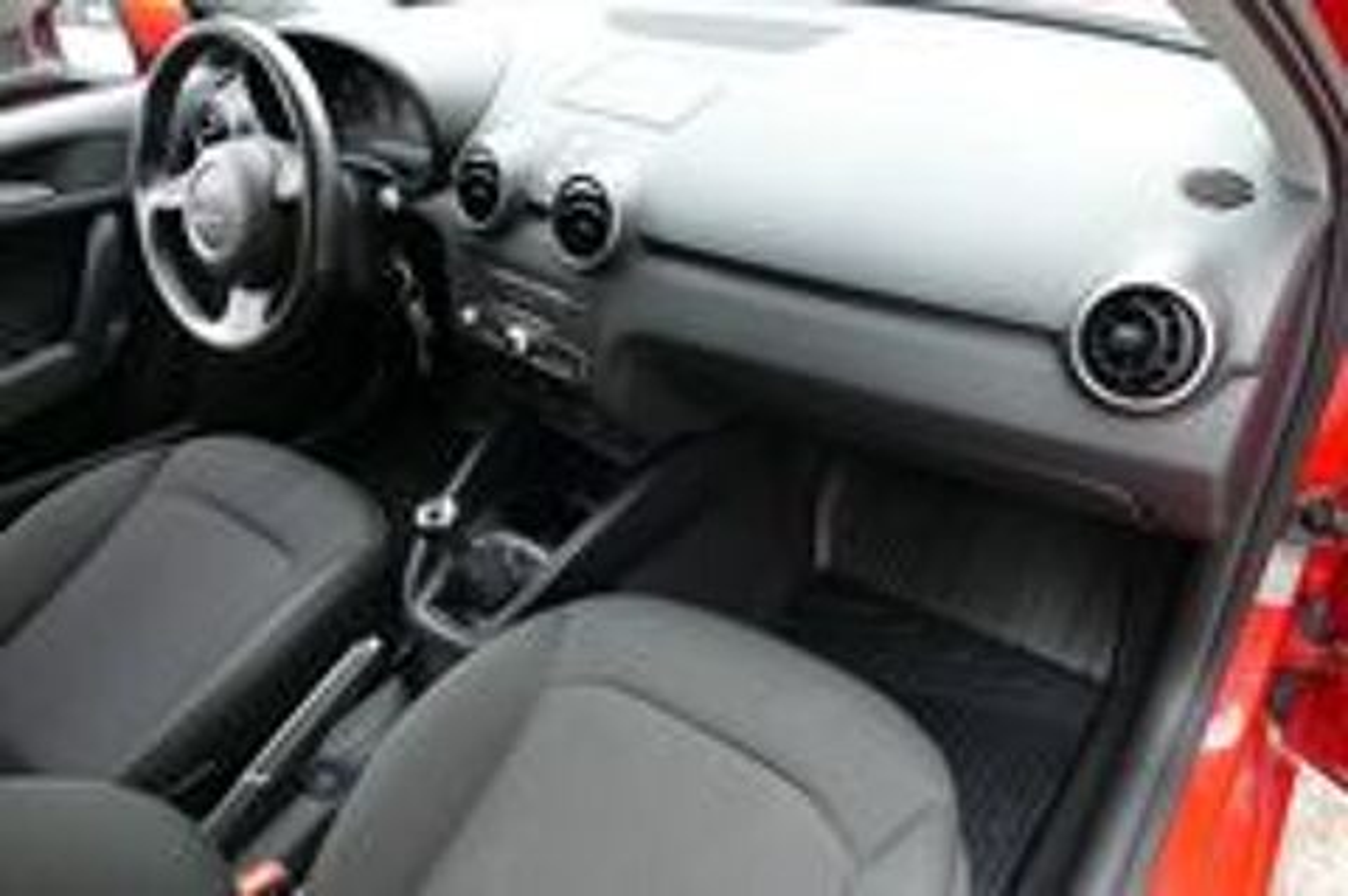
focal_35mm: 25
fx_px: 935
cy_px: 448
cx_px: 674
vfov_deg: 51.2
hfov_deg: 71.6
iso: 125
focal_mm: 9.12
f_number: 2.8
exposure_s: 1/60
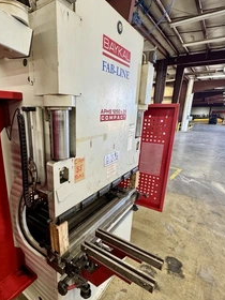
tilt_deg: -16.7
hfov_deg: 64.9
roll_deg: -1.3
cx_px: 82
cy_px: 162
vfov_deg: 81.6
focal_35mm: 20
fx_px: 173
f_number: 2.2
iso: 250
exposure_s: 1/120
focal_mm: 2.22
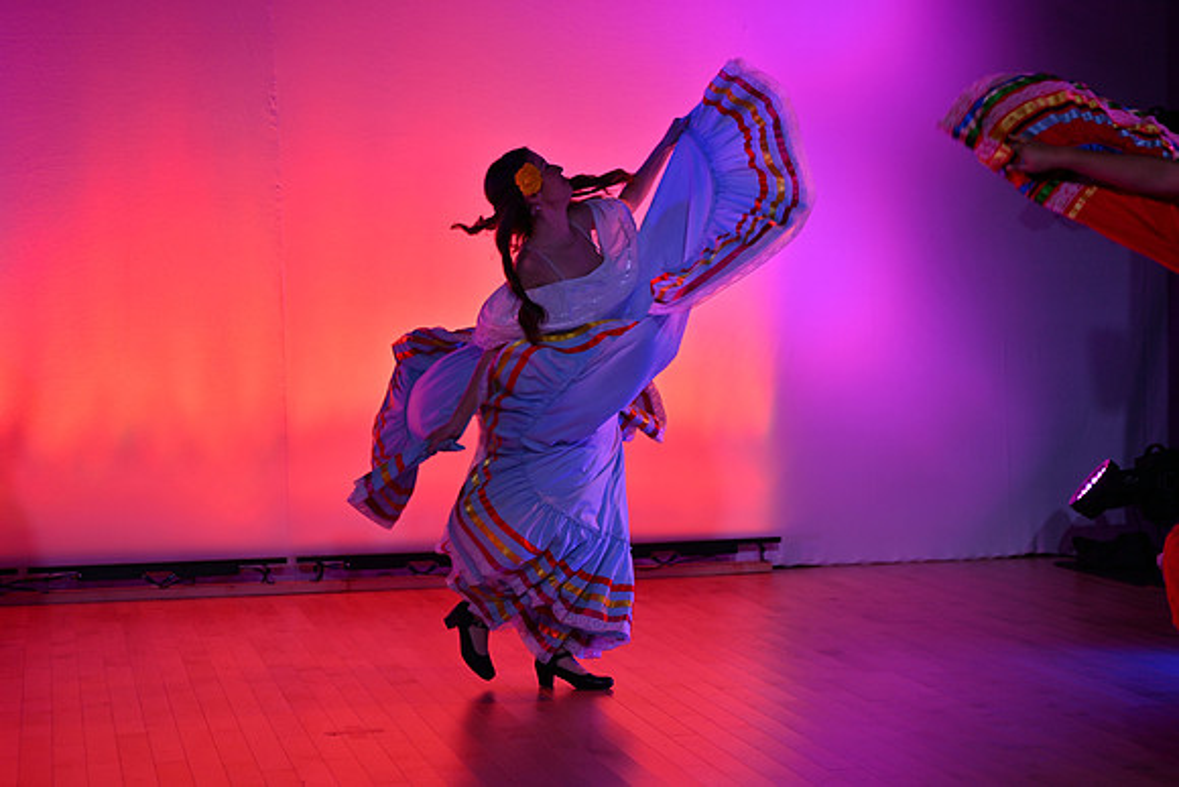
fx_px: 2293
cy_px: 394
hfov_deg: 28.8
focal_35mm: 70
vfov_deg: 19.5
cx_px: 590
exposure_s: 1/500
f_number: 2.8
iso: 125
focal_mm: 70
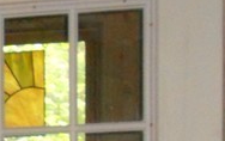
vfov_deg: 4.8
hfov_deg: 7.3
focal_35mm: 265
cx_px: -370
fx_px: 1627
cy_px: 410
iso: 500
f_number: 4.3
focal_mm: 8.2
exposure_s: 1/30
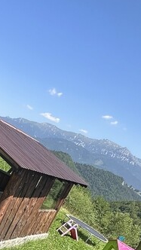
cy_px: 207
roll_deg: -23.6
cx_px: -41
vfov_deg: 41.4
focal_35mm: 47
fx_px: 312
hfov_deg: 22.7
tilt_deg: -14.6
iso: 50
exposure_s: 1/1276
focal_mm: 2.22
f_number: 2.2
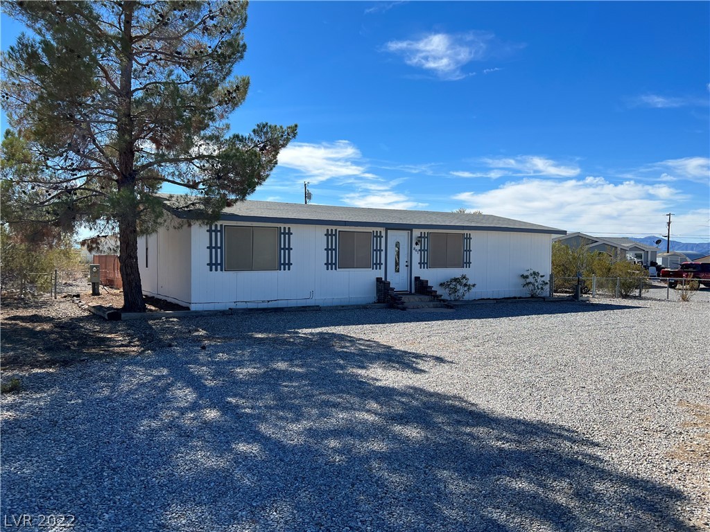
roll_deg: -0.5
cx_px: 355
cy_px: 266
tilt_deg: -0.5
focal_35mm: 26
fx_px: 533
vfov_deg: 53.1
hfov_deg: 67.3
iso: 50
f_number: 1.5
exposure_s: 1/5076
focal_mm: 5.7
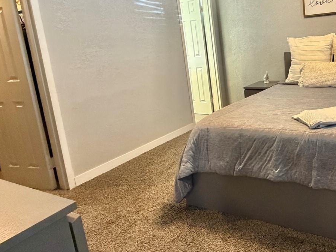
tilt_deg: -8.0
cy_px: 72
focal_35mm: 25
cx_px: 292
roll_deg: +3.8
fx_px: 243
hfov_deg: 60.5
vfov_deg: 53.1
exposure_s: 1/60
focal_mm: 2.22
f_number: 2.2
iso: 640
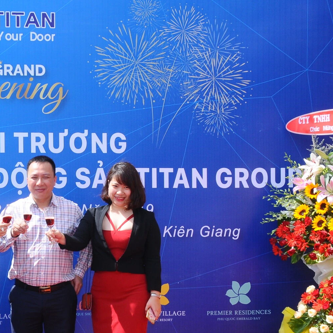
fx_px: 882
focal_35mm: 81
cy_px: 250
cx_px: -39
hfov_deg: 20.3
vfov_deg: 21.2
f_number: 11
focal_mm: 25
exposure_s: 1/160
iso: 400
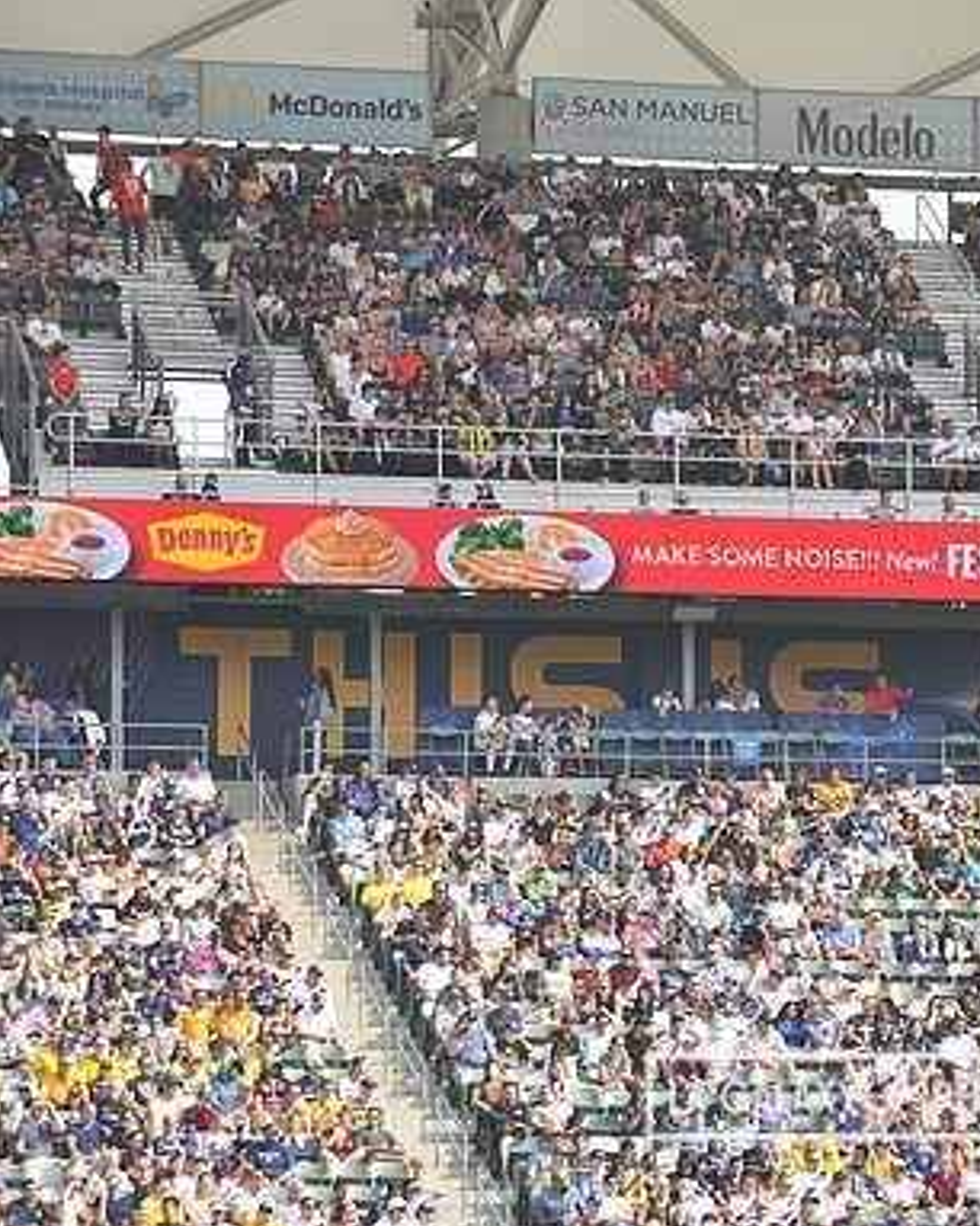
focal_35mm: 213
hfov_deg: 7.2
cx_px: 871
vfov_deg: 9.1
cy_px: 615
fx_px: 7729
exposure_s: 1/250
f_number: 9
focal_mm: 150
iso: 200
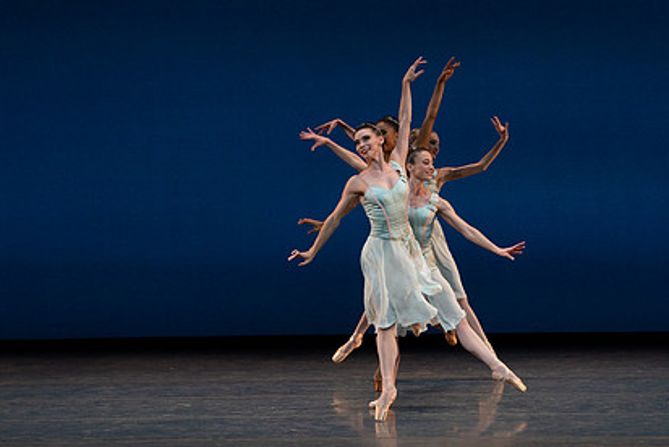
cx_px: 352
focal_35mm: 226
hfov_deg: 9.1
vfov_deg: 6.1
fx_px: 4203
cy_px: 197
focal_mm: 161
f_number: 8
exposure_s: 1/500
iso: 3200
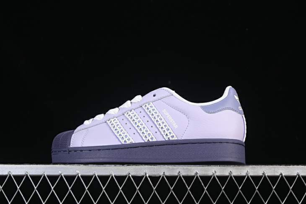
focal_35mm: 75
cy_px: 102
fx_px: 637
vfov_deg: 18.2
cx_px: 153
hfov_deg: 27.0
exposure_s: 1/125
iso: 160
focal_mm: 50
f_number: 7.1
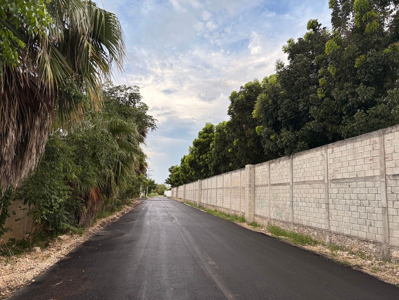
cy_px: 150
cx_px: 200
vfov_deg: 53.1
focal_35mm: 26
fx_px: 300
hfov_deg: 67.3
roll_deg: -1.7
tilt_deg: +6.9
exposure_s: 1/920
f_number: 1.6
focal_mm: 5.96
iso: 50
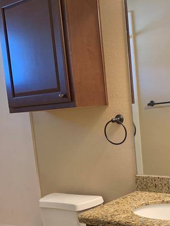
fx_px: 353
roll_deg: +4.1
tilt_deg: -7.0
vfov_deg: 35.0
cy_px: 158
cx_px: 125
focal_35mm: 54
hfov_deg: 26.7
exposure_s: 1/60
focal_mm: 4.25
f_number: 1.8
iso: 160
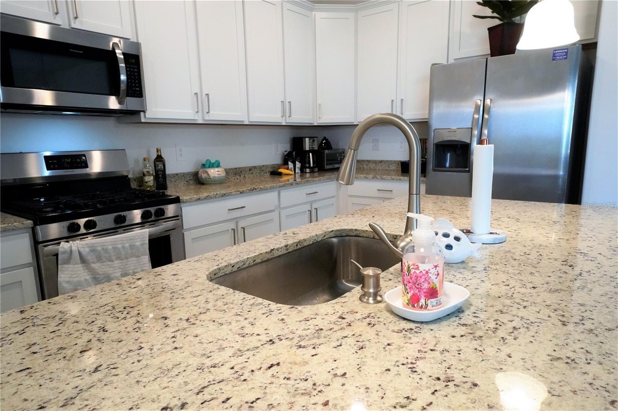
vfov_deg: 55.1
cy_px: 206
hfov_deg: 76.1
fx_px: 395
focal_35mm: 23
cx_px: 309
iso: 6400
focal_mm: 23
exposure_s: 1/100
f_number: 11
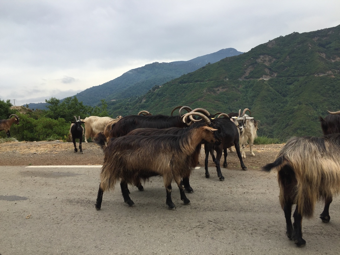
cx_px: 170
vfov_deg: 48.2
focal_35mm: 29
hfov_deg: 61.7
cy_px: 128
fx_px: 285
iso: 32
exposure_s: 1/807
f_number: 2.2
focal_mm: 4.15
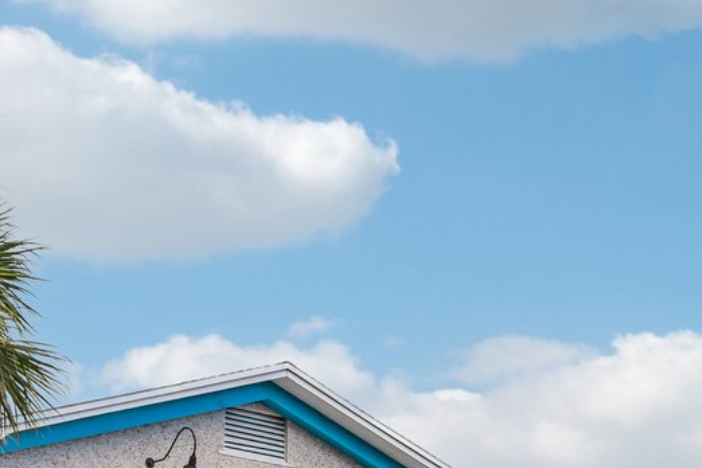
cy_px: 572
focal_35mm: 102
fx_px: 1989
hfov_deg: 19.9
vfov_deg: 13.1
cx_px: 484
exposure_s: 1/800
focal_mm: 26
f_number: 8
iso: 400
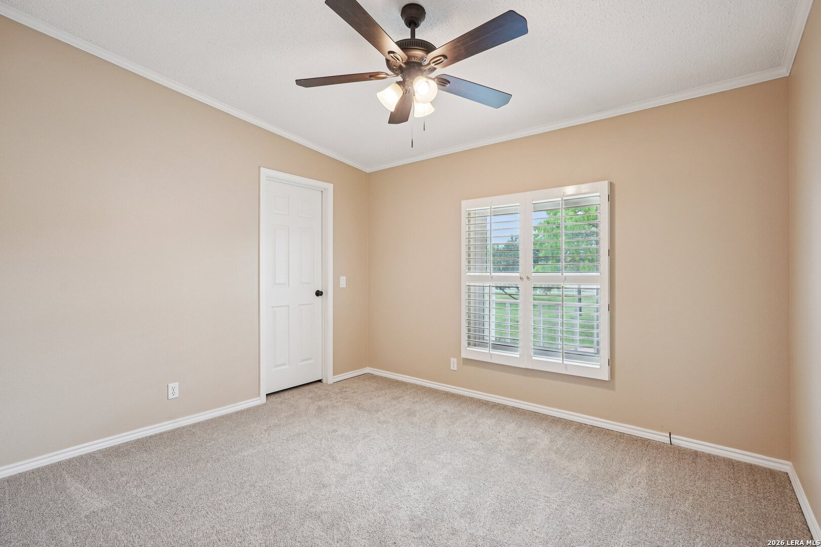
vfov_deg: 73.7
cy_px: 274
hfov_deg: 96.7
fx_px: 365
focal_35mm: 16
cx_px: 410
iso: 400
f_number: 8
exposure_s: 1/30
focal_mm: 16
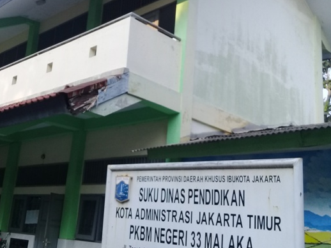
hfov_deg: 40.7
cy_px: 109
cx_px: 109
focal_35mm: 46
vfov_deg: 31.5
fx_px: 440
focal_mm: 3.3
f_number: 2.2
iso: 50
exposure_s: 1/270
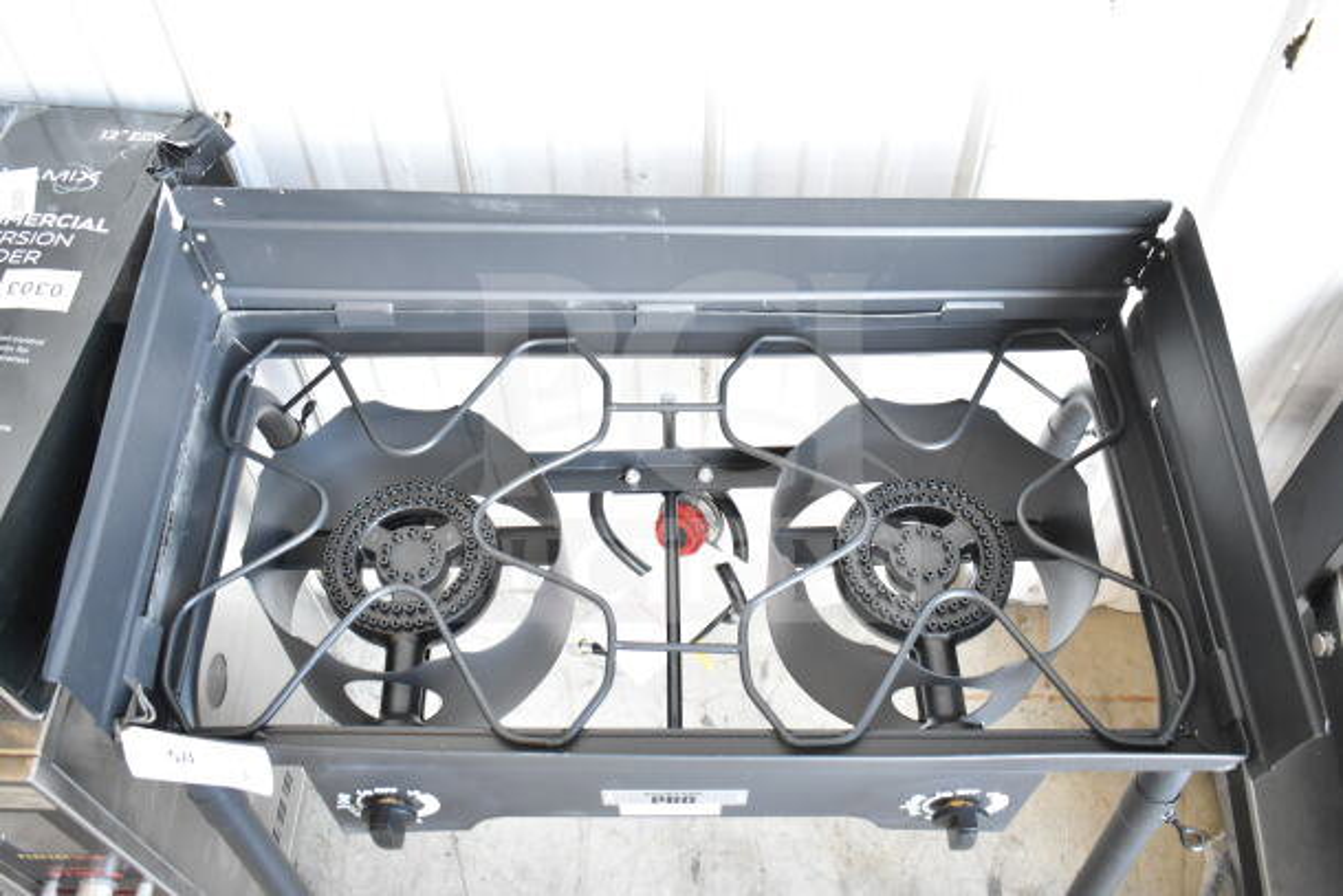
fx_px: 1231
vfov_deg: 40.0
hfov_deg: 57.2
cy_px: 448
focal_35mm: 33
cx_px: 672
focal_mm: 22
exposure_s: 1/80
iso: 1600
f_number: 4.5
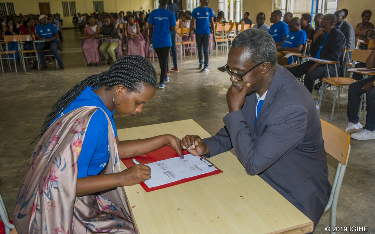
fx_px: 358
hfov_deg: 55.3
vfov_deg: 36.3
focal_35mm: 35
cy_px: 115
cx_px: 188
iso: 640
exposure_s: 1/125
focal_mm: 34
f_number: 5
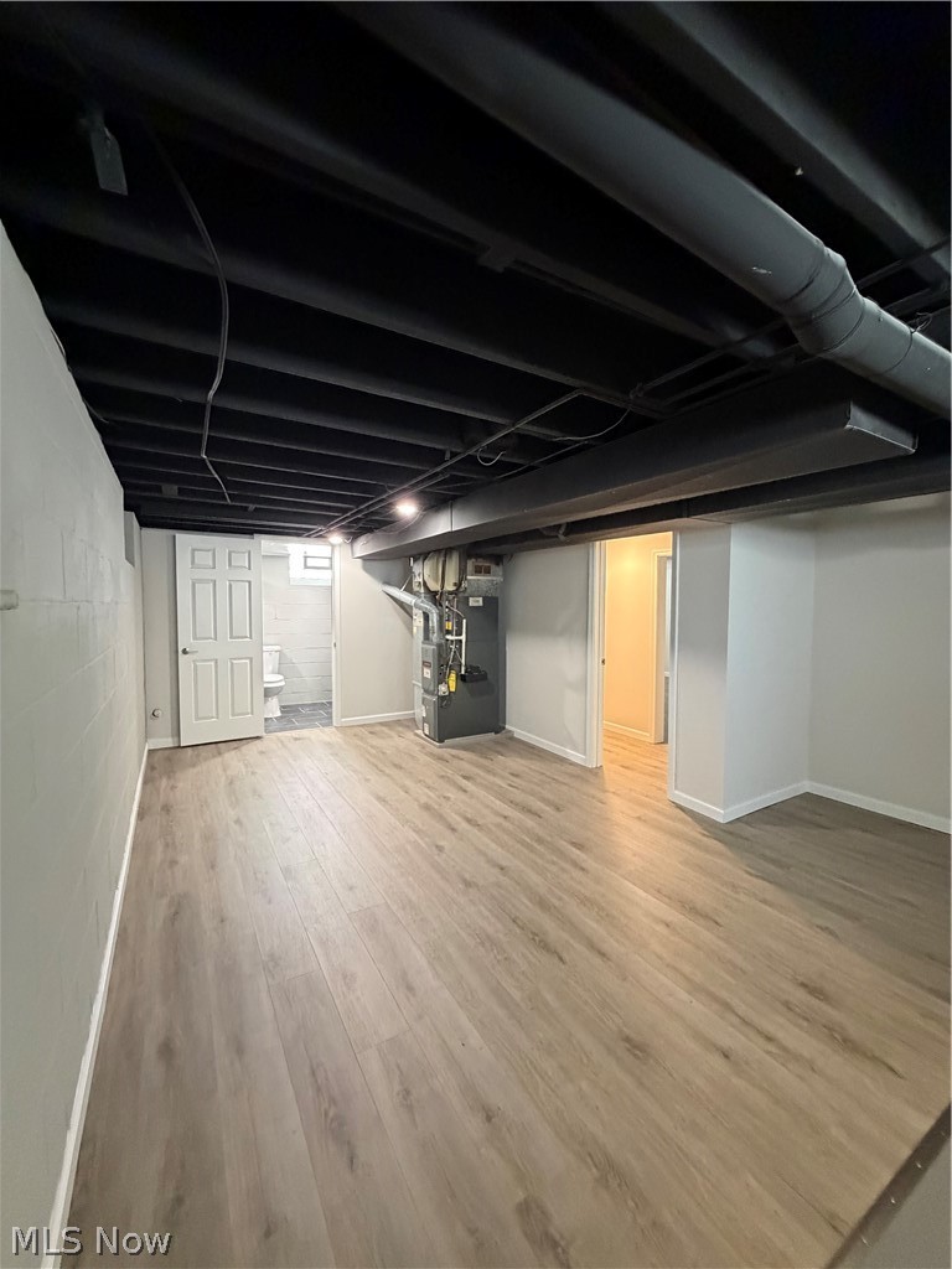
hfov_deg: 85.7
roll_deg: +0.2
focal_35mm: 14
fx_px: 513
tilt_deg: -2.6
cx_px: 476
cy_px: 634
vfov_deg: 102.1
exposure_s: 1/60
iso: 800
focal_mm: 2.22
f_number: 2.2
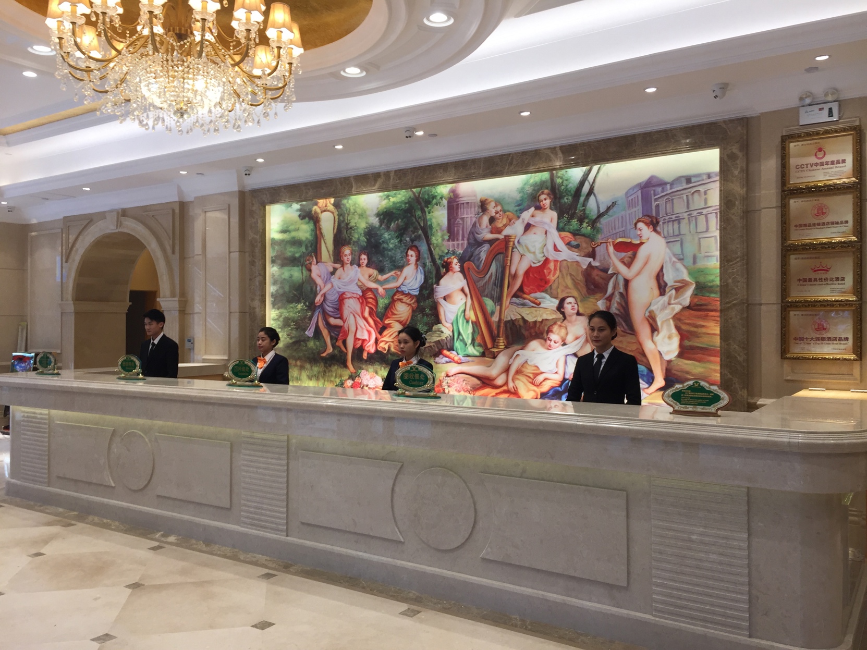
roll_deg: -1.3
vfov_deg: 48.2
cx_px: 434
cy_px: 325
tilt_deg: +0.0
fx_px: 726
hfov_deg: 61.7
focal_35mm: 29
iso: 40
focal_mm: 4.15
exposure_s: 1/50
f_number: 2.2
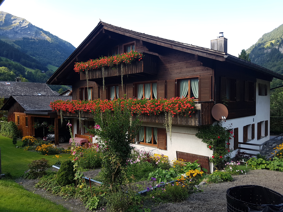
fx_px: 213
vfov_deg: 53.1
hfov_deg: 67.3
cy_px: 106
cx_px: 142
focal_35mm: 26
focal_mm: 4.2
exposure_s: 1/406
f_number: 1.7
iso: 50
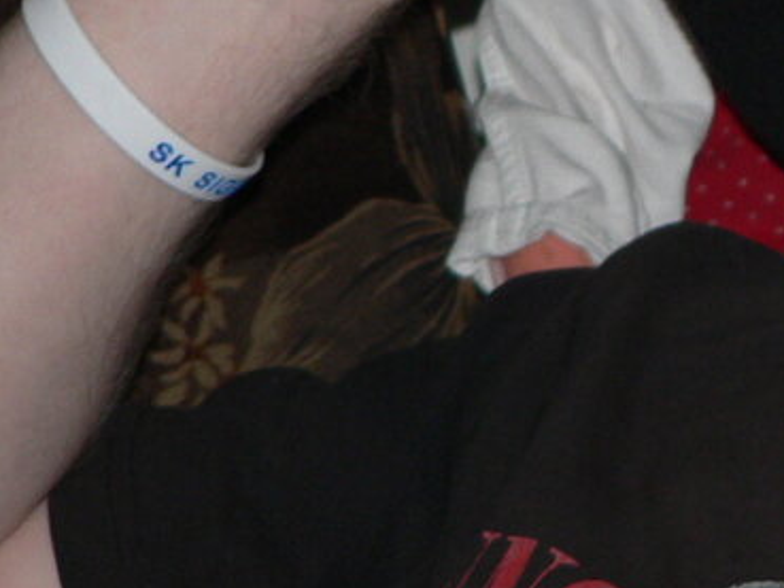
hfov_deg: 8.3
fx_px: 5301
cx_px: 1171
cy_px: -15
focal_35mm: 234
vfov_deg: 6.3
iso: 100
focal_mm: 12
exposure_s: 1/60
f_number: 3.2
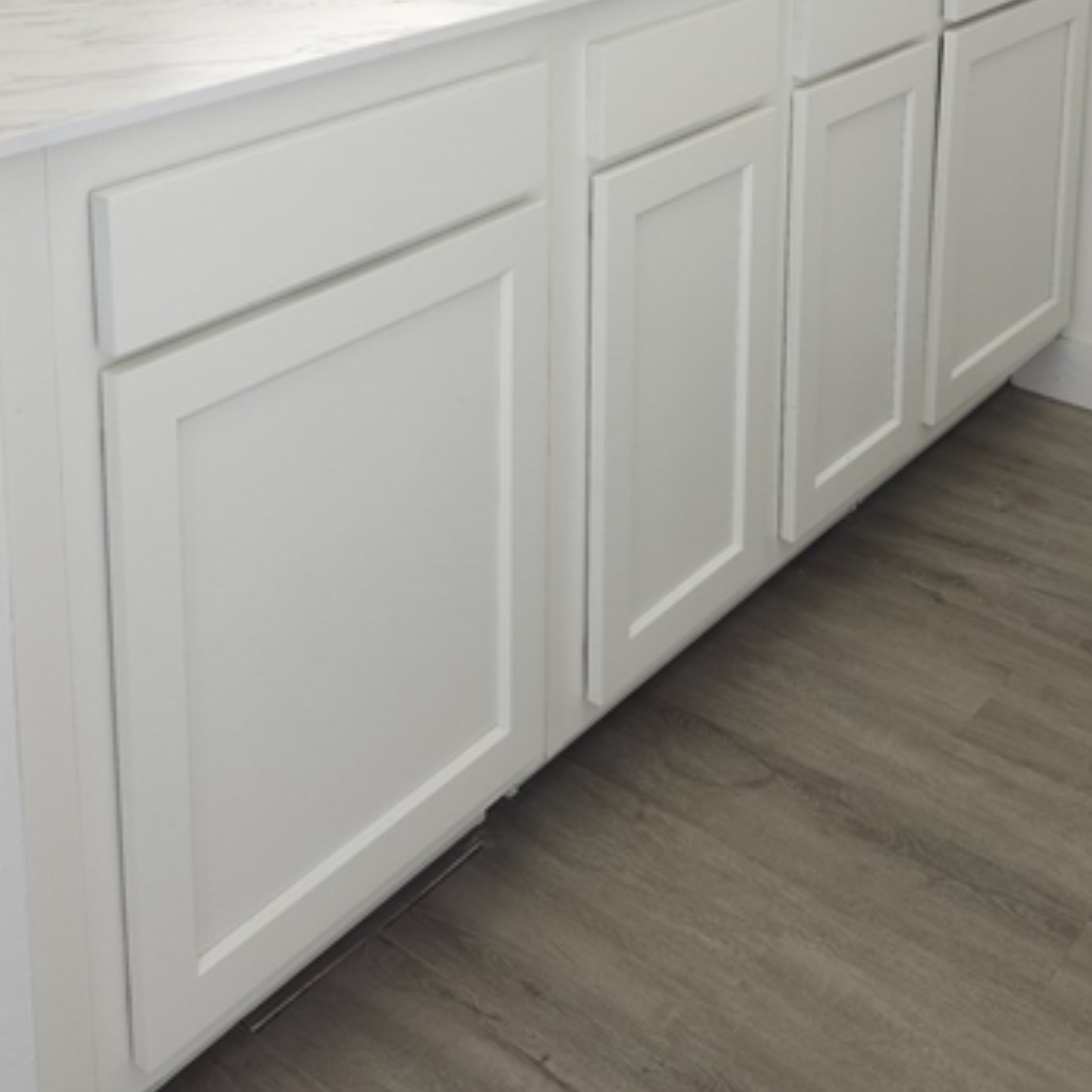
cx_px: 667
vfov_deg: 34.0
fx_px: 1606
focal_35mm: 45
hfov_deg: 37.4
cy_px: -16
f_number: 1.8
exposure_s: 1/30
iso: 50
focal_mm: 5.54
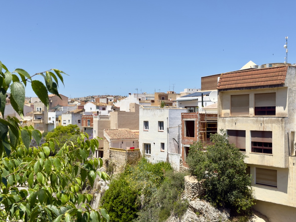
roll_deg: -0.6
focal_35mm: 47
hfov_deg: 40.4
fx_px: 402
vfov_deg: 30.9
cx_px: 148
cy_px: 111
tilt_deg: +1.3
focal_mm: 6.76
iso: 64
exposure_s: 1/5618
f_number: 1.78
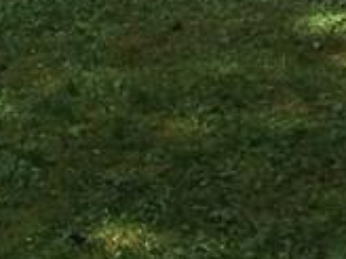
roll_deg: -0.1
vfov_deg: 7.4
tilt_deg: -3.9
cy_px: -470
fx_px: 1809
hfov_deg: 9.8
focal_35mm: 181
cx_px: -435
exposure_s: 1/1538
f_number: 2.2
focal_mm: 4.15
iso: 25
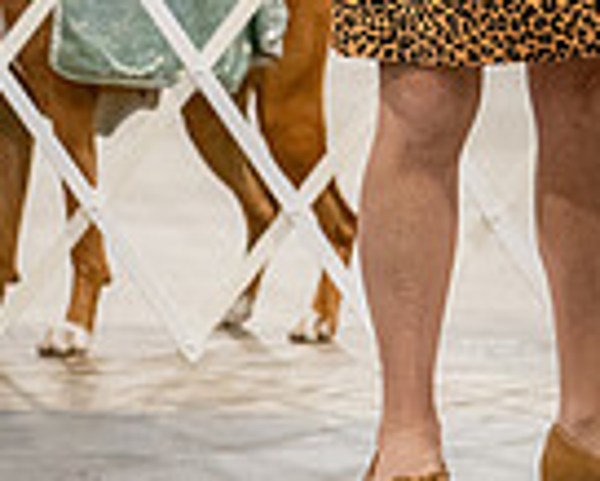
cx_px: 677
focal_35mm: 716
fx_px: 12724
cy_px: -291
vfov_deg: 2.2
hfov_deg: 2.7
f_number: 3.5
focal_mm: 154
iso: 6400
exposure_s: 1/250
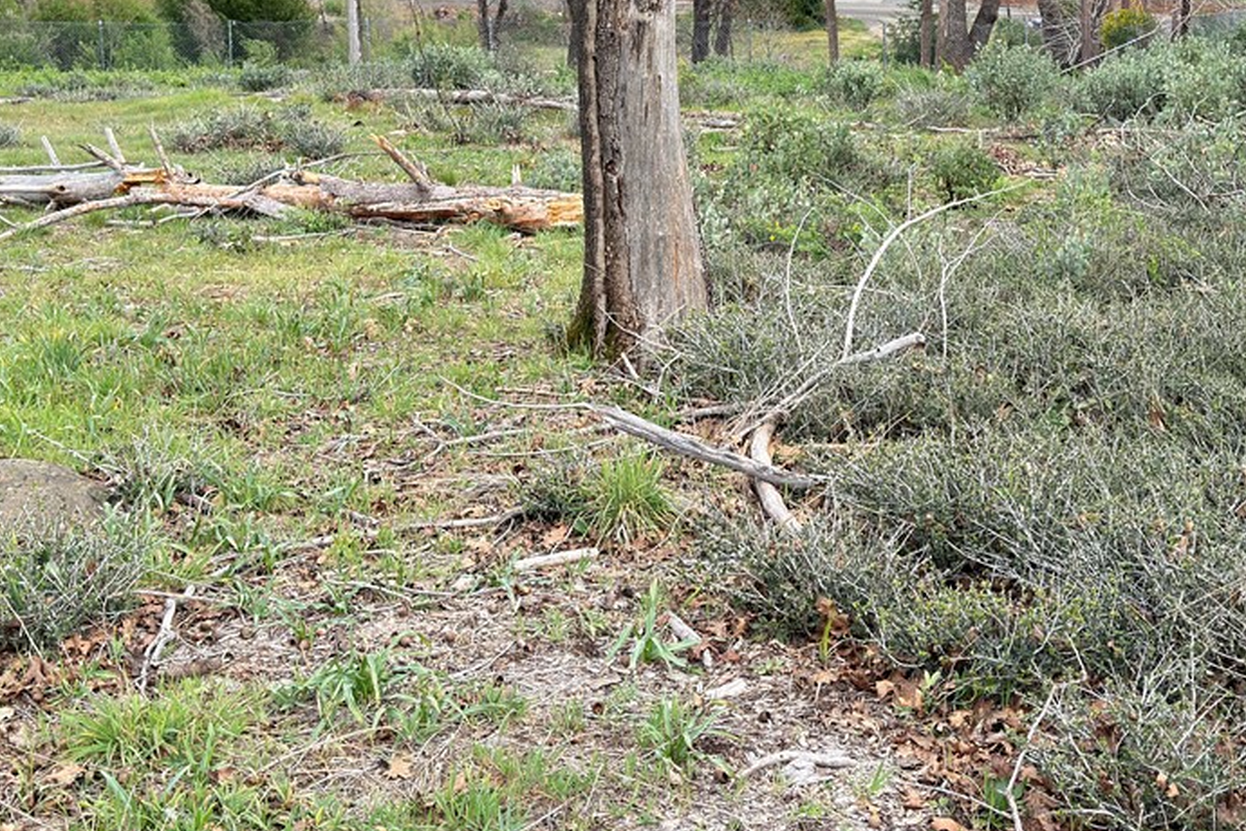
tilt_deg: -9.7
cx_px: 767
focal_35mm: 54
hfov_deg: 36.7
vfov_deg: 24.7
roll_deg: +2.6
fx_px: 1869
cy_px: 193
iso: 100
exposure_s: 1/1159
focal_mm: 6.76
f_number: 1.78
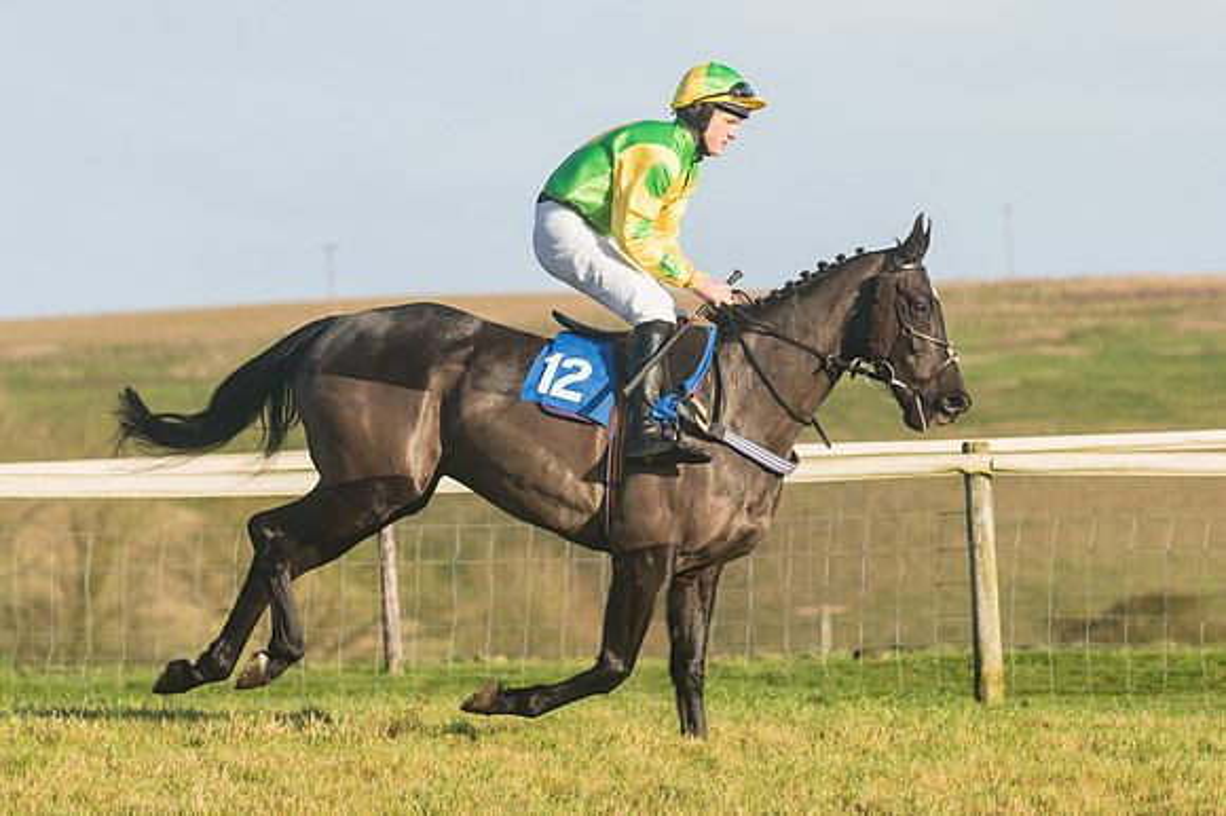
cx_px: 613
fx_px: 8168
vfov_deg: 5.7
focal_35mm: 240
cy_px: 408
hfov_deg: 8.6
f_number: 5
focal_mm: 160
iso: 400
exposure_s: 1/5000
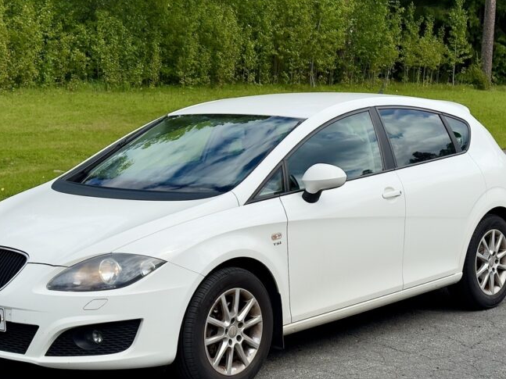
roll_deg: +0.2
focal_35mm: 76
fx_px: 1111
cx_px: 223
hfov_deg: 25.6
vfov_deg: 19.4
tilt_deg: -8.7
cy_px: 220
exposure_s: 1/3817
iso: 64
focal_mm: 6.76
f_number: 1.78
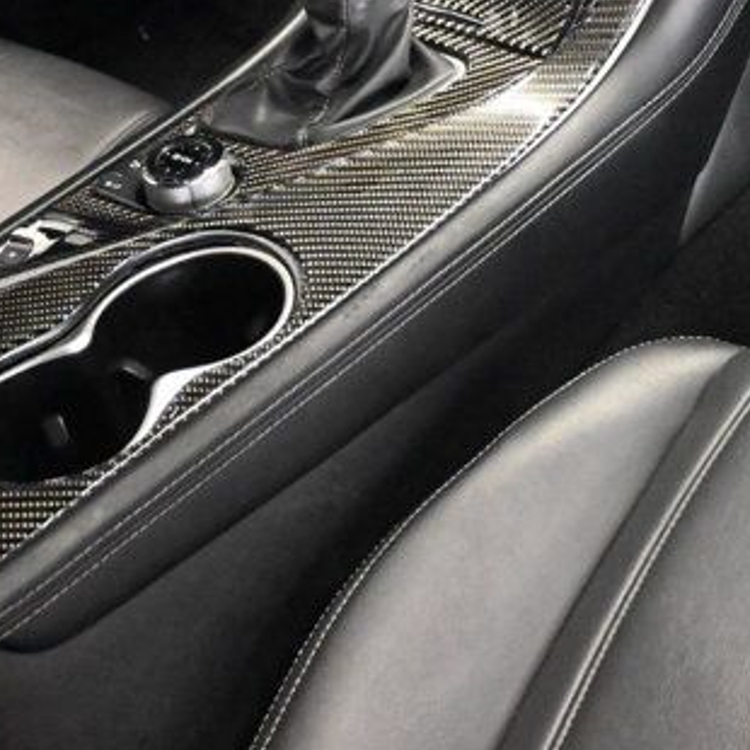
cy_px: -48
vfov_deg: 18.9
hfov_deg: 18.8
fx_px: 2167
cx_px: 832
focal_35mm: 88
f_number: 4
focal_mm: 21
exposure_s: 1/40
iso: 12800
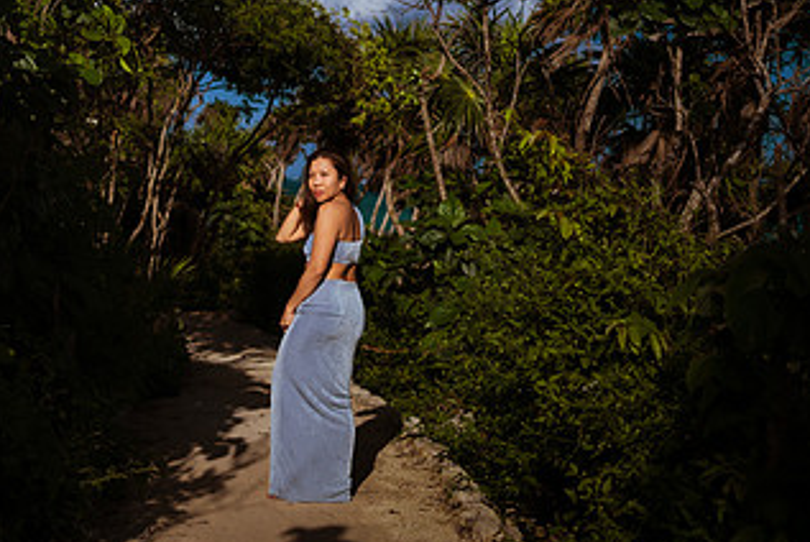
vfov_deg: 20.9
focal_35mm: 64
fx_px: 1441
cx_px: 77
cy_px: 73
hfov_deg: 30.0
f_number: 2
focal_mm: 35
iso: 50
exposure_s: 1/8000
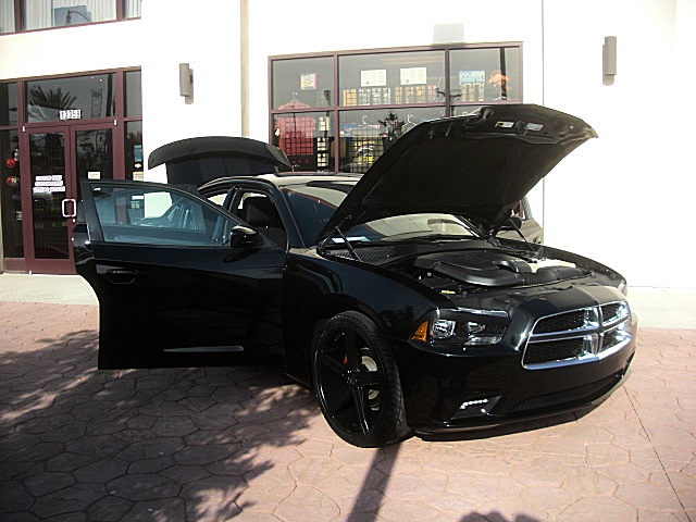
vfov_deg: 39.7
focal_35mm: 36
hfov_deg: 51.4
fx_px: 724
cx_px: 348
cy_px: 261
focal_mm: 6.3
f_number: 2.8
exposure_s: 1/500
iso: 50
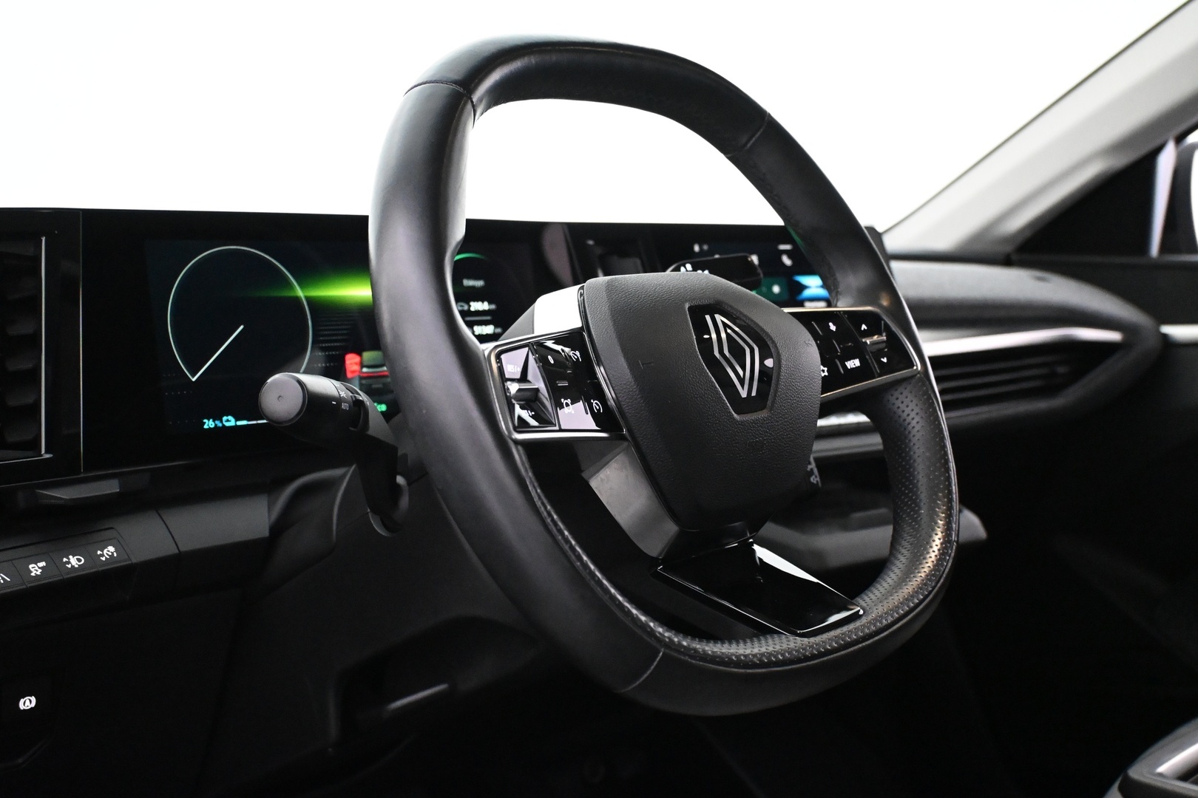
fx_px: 1298
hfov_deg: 49.6
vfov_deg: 34.2
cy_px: 399
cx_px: 599
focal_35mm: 39
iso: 6400
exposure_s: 1/60
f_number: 4.5
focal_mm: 26
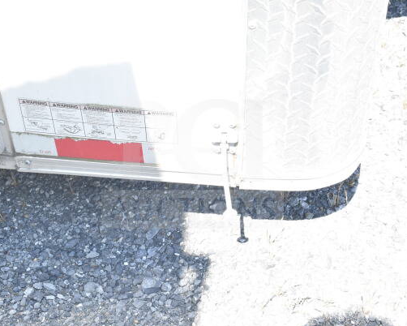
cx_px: 192
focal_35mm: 65
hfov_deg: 29.1
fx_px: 783
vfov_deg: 23.5
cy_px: 164
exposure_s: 1/400
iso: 1600
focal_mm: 38
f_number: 10
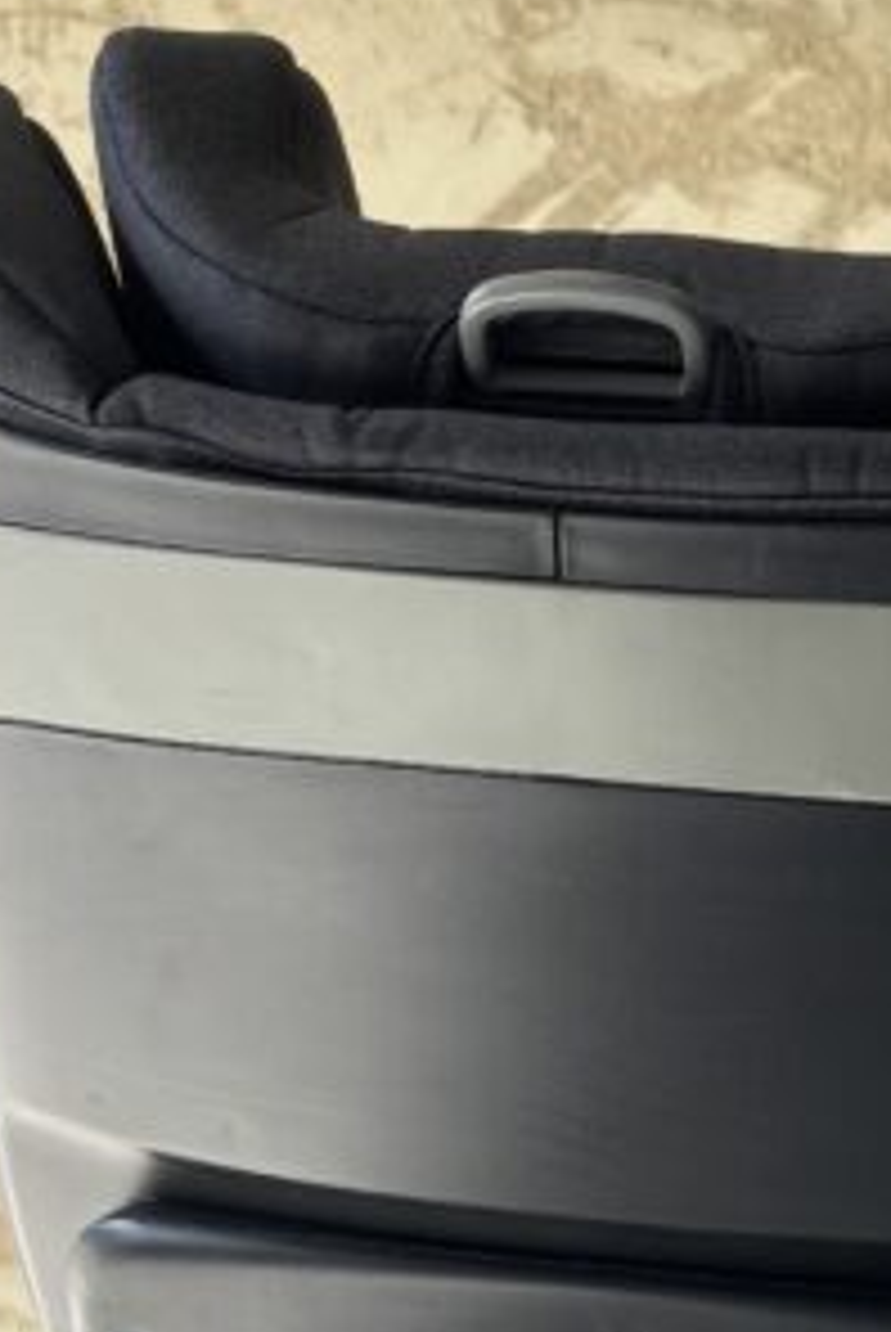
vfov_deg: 26.6
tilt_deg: -7.3
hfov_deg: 18.4
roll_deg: -4.6
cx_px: 788
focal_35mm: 73
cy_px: 1224
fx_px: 2704
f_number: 1.6
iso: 40
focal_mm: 5.96
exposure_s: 1/223
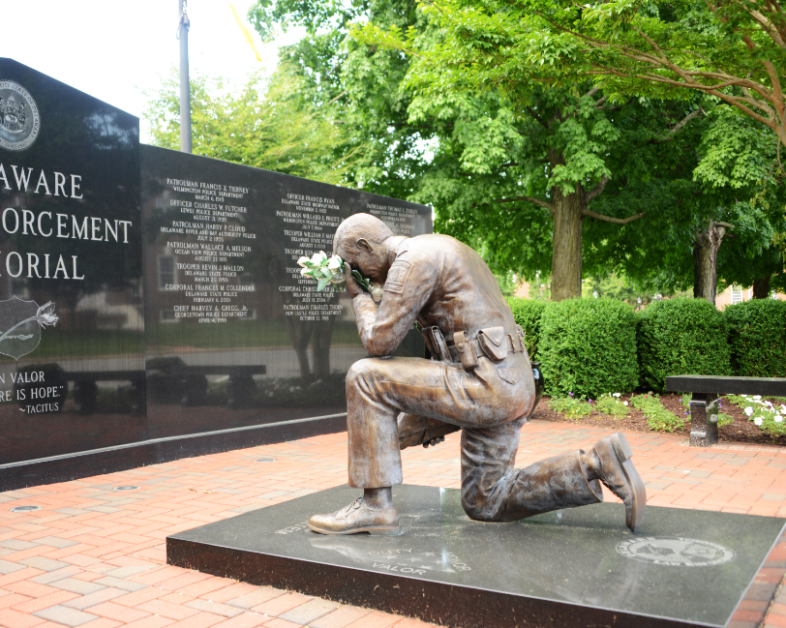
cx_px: 317
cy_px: 310
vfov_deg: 40.1
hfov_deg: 48.8
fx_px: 860
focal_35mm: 37
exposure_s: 1/125
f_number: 3.8
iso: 250
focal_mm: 32
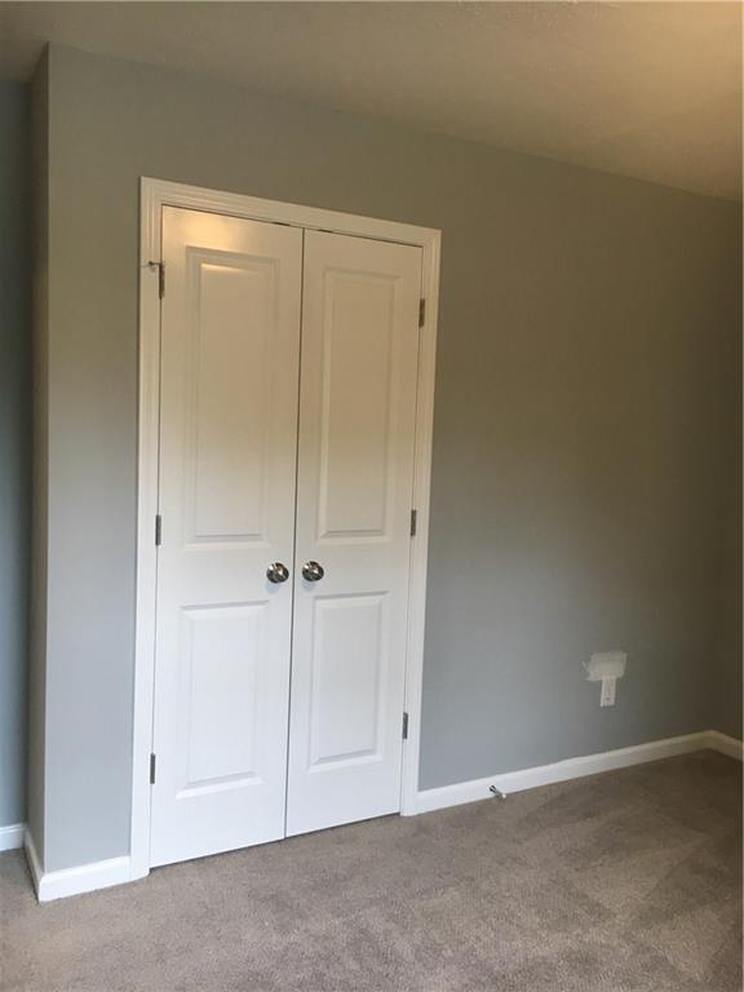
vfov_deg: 61.7
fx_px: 831
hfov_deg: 48.2
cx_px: 372
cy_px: 496
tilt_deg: -3.5
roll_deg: -1.9
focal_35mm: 29
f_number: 2.2
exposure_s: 1/30
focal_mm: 4.15
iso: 50
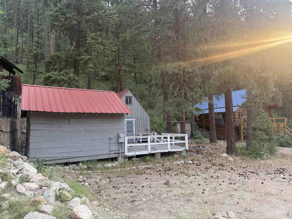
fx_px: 202
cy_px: 110
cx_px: 146
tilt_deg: +3.7
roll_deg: +1.1
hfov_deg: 71.6
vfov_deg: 56.8
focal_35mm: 24
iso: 100
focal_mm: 6.76
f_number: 1.78
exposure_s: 1/547
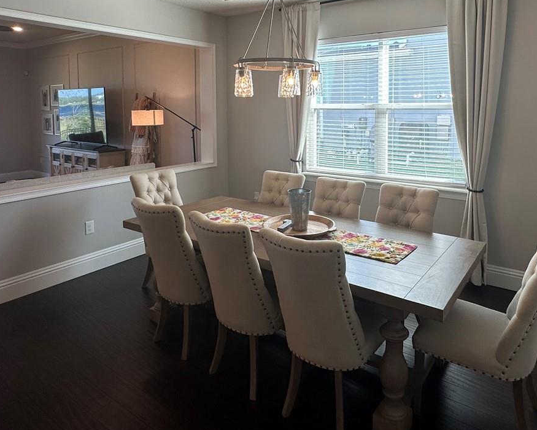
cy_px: 128
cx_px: 307
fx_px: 397
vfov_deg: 55.1
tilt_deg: -2.6
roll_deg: +0.9
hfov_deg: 67.7
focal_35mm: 25
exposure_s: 1/120
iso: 40
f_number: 2.2
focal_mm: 2.22
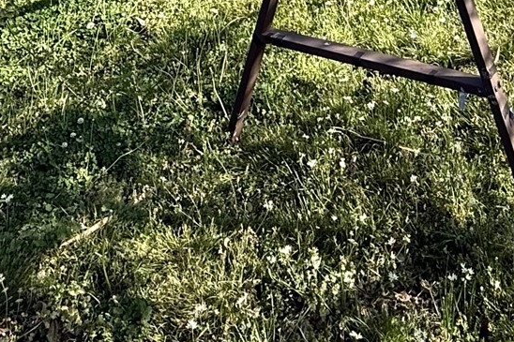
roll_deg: +1.5
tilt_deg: -2.7
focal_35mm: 51
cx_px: 356
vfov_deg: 20.4
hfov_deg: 38.3
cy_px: -242
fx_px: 728
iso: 64
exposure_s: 1/1464
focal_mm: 2.22
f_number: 2.2
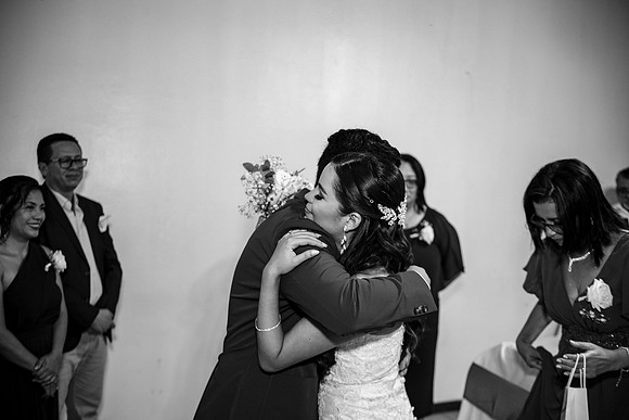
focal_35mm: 35
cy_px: 210
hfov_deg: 54.4
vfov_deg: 37.9
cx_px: 314
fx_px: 612
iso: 1000
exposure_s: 1/125
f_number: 2.8
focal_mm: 35
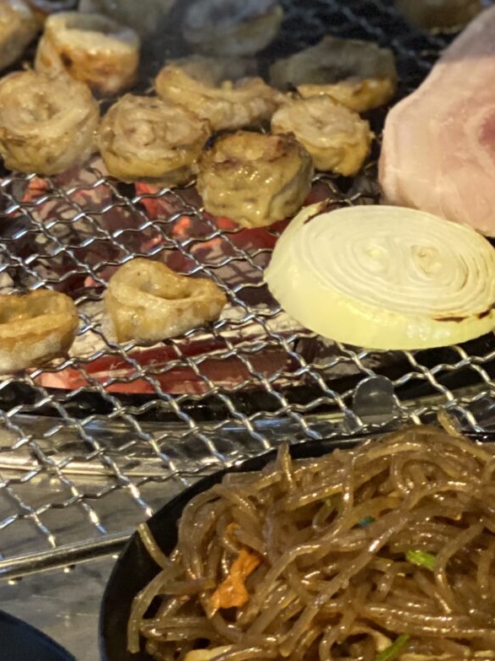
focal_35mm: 170
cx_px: -25
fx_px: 3242
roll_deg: +0.9
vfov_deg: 11.6
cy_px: 165
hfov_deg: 8.7
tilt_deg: -26.5
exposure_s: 1/20
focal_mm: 6
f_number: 2
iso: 400
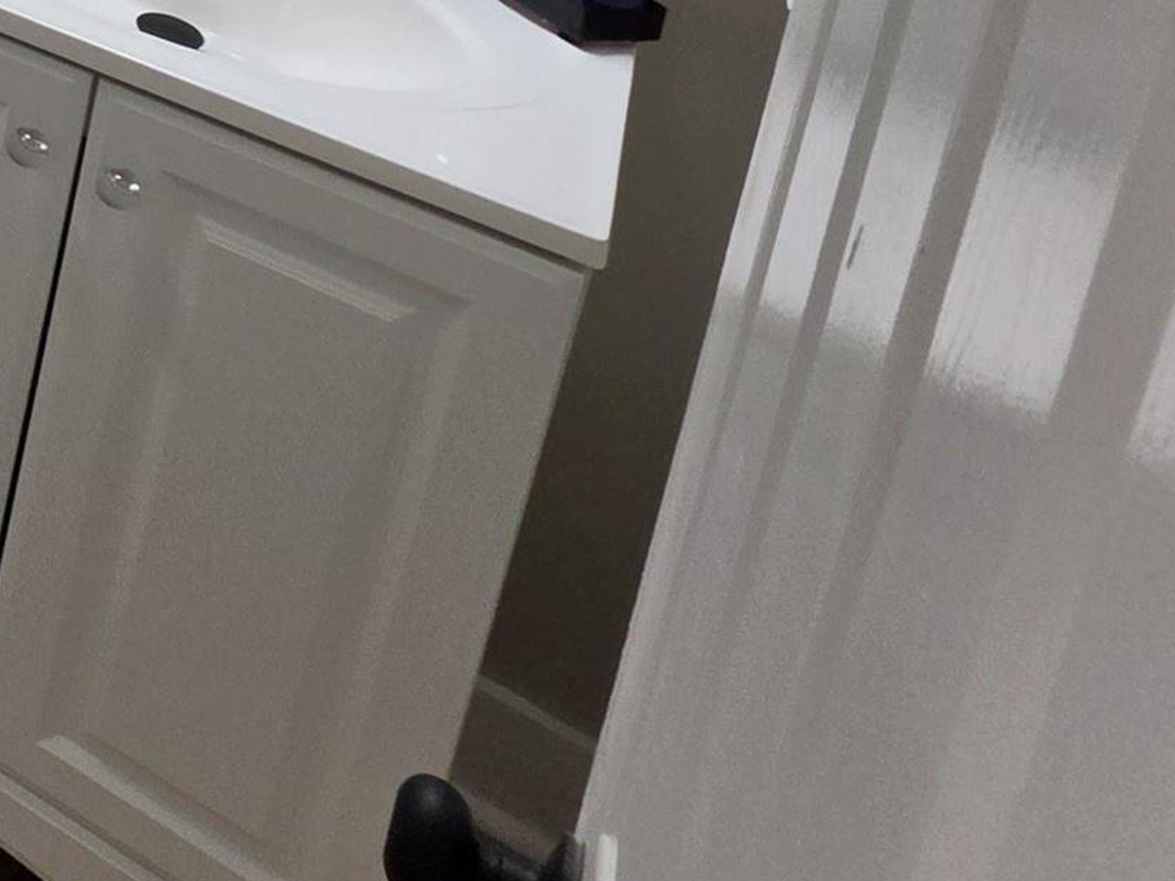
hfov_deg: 22.2
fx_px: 1663
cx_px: -949
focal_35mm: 49
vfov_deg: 21.6
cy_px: -621
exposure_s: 1/120
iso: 50
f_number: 1.9
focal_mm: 2.2
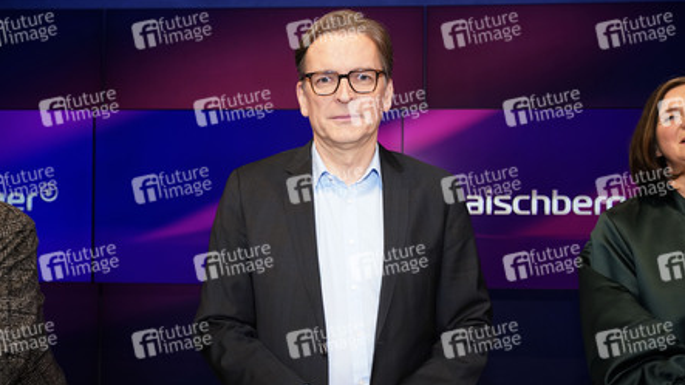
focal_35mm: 33
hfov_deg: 59.5
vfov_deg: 35.5
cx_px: 347
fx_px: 599
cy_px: 224
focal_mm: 31
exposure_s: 1/125
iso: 2000
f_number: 5
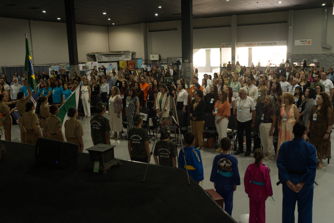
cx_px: 167
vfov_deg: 37.9
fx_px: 325
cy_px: 112
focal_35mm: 35
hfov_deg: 54.4
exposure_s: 1/100
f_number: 4
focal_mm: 35
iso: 3200
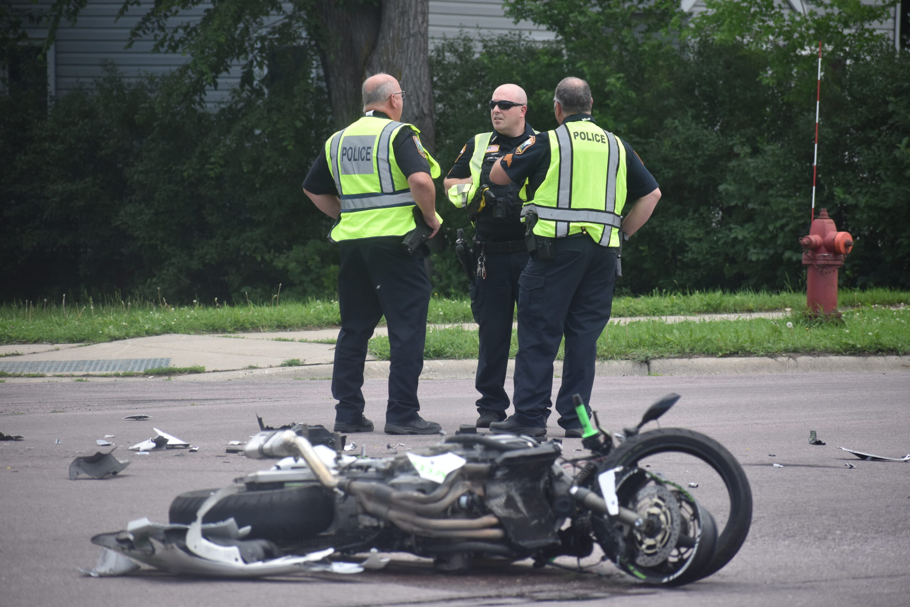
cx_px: 455
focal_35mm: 255
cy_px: 304
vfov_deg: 5.4
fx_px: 6446
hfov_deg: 8.1
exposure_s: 1/1000
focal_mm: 170
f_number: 5
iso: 400
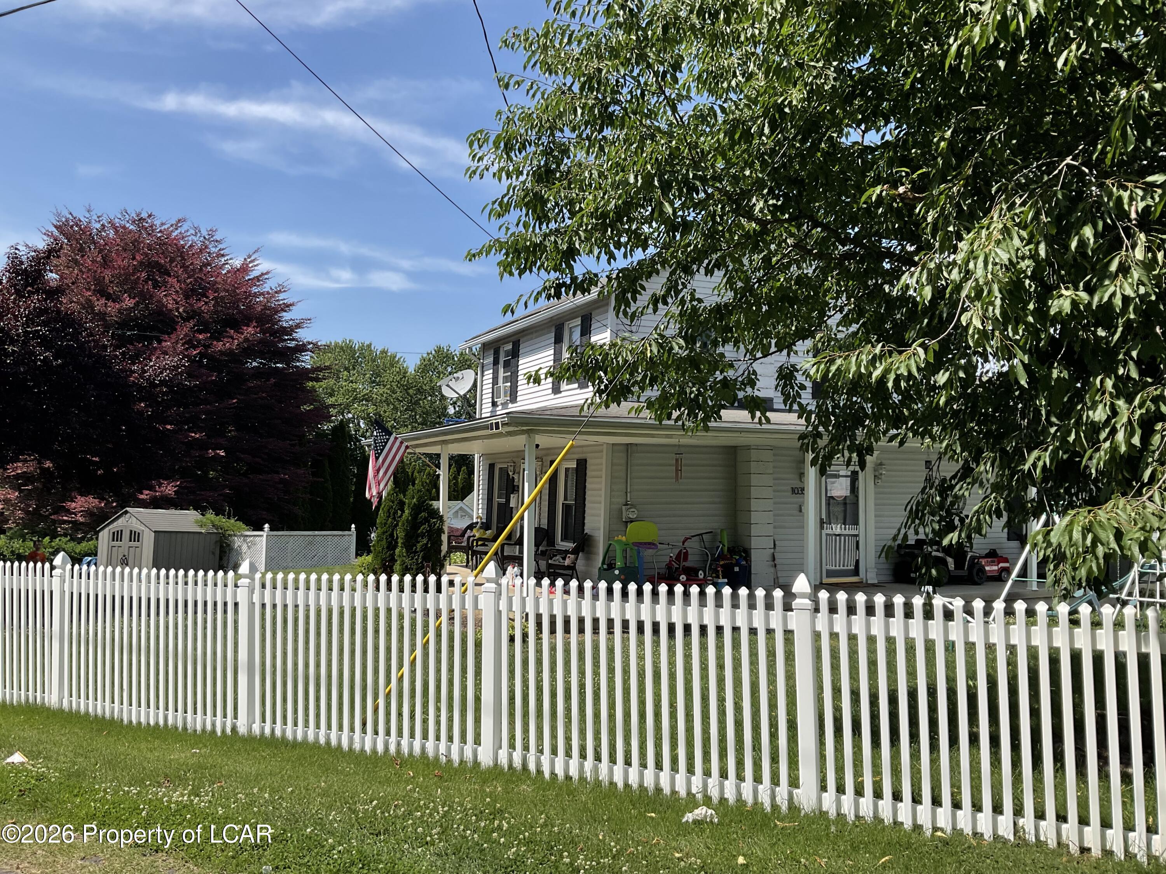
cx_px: 583
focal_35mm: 29
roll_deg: +0.3
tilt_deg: +2.9
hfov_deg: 61.7
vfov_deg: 48.2
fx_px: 977
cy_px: 437
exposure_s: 1/1984
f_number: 1.8
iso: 16
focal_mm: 3
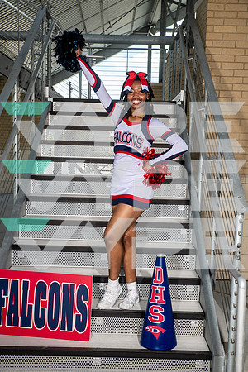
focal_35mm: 52
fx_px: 537
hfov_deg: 26.0
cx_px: 124
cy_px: 186
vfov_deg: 38.2
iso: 200
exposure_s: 1/320
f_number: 7.1
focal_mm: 52
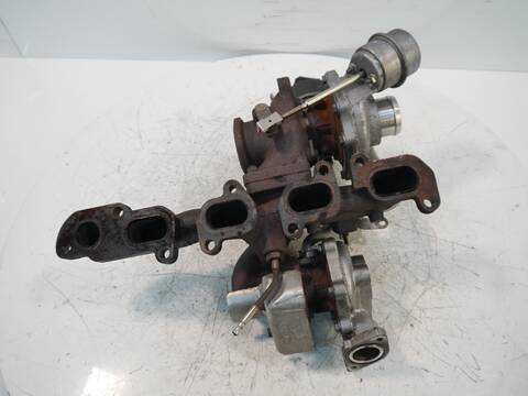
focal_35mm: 28
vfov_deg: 49.7
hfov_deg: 63.4
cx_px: 264
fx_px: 427
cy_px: 198
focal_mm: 14
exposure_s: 1/60
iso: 400
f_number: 3.5
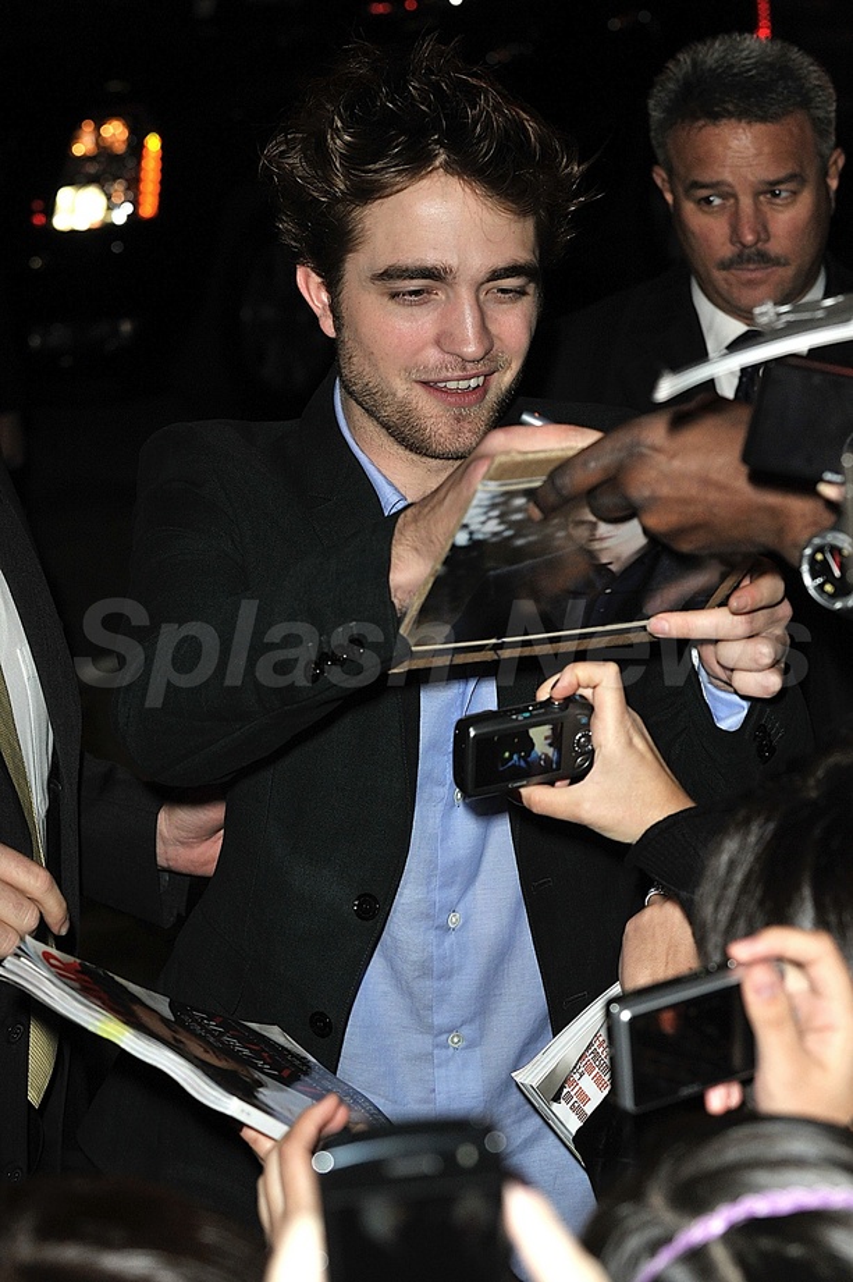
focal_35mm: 70
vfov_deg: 28.9
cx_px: 426
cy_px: 641
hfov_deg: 19.4
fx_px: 2491
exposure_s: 1/200
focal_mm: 70
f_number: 5.6
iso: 800
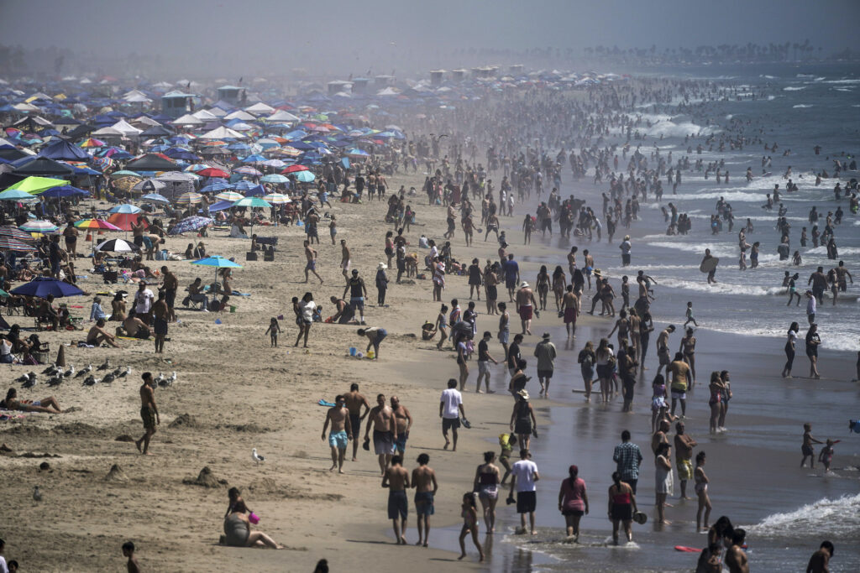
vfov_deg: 3.4
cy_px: 286
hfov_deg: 5.2
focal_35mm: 400
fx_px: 9556
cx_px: 430
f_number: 5.6
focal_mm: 400
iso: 125
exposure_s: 1/2500
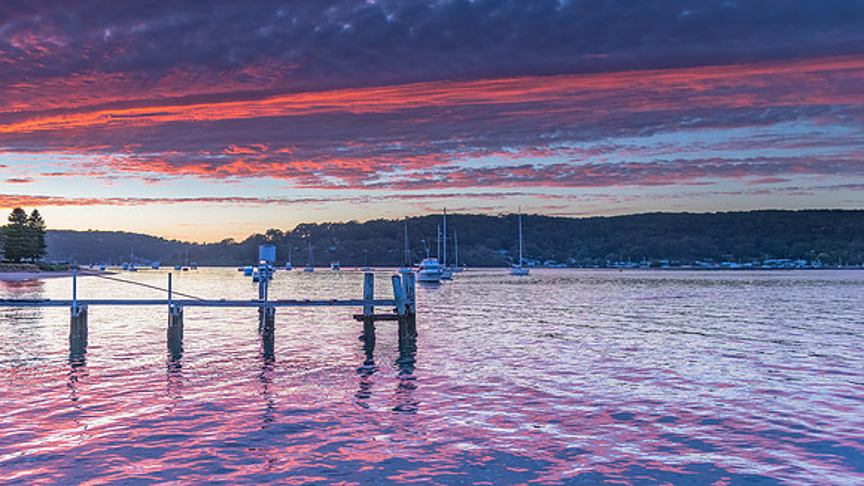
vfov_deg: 35.1
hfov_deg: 57.5
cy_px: 221
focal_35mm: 34
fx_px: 768
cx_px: 293
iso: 400
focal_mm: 24
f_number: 4
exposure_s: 1/30
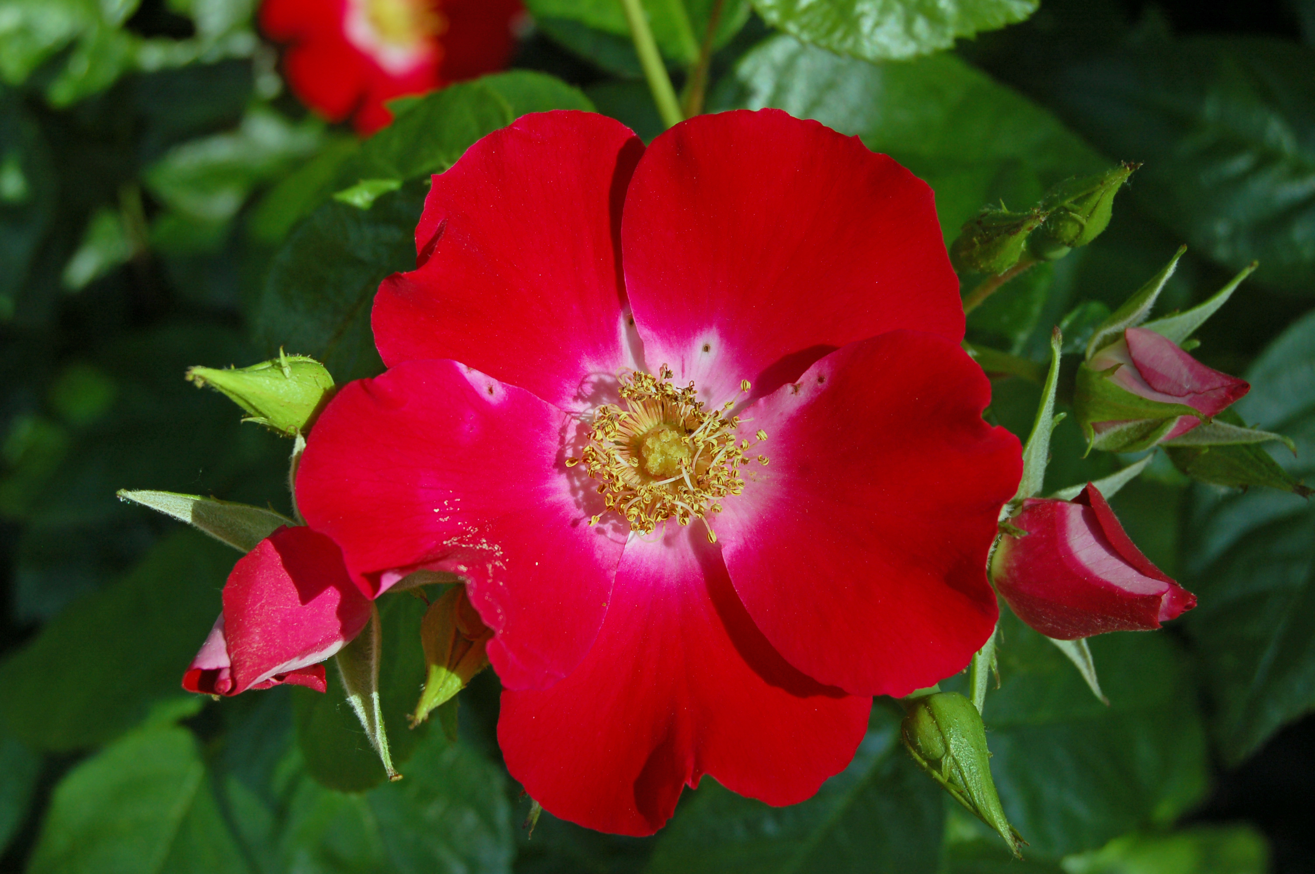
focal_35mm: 75
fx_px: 2737
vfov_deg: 18.1
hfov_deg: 27.0
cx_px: 658
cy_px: 437
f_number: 10
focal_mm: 50
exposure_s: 1/400
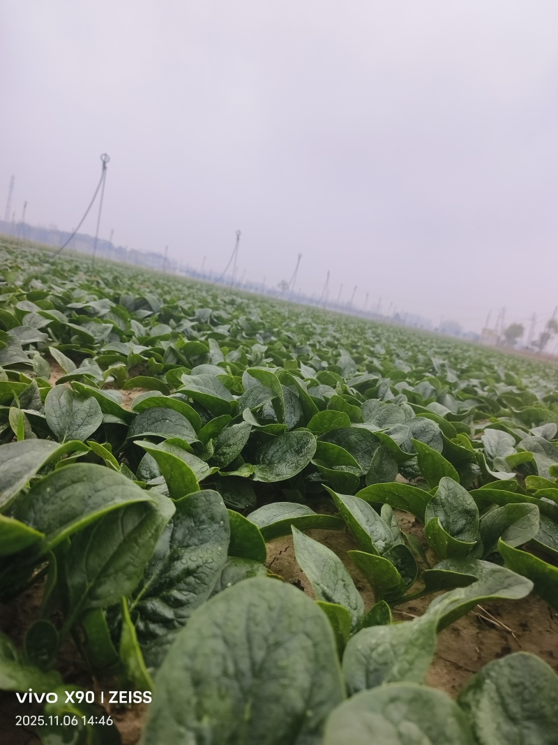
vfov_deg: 73.9
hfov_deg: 58.9
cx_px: 279
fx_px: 494
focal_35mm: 23
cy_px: 372
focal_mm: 5.5
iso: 72
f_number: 1.75
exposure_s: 1/230
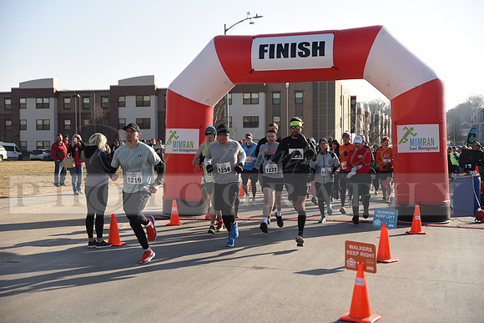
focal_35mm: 52
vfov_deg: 26.0
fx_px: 699
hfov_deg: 38.2
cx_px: 242
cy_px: 162
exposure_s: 1/1250
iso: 100
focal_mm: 52
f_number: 2.8
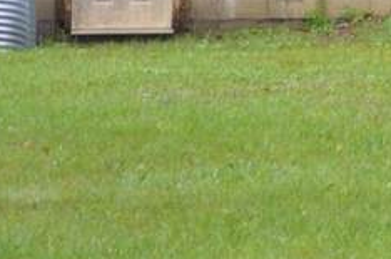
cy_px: -404
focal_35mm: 370
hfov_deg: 5.5
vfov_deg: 3.6
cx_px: 784
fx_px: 4008
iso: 180
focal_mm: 45
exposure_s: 1/30
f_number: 5.3
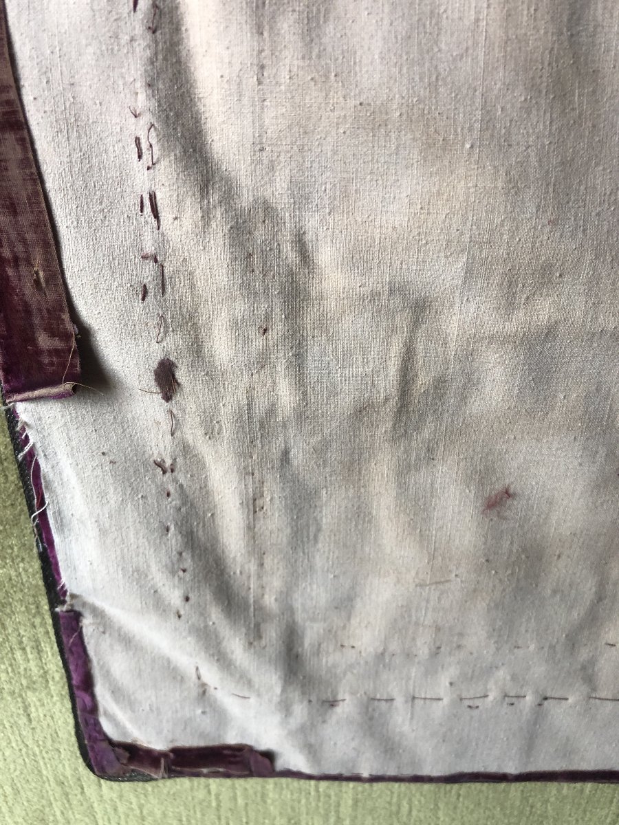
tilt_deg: -38.4
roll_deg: +2.9
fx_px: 668
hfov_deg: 49.7
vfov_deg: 63.4
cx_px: 310
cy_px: 412
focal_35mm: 28
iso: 32
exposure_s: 1/30
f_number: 1.8
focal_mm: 4
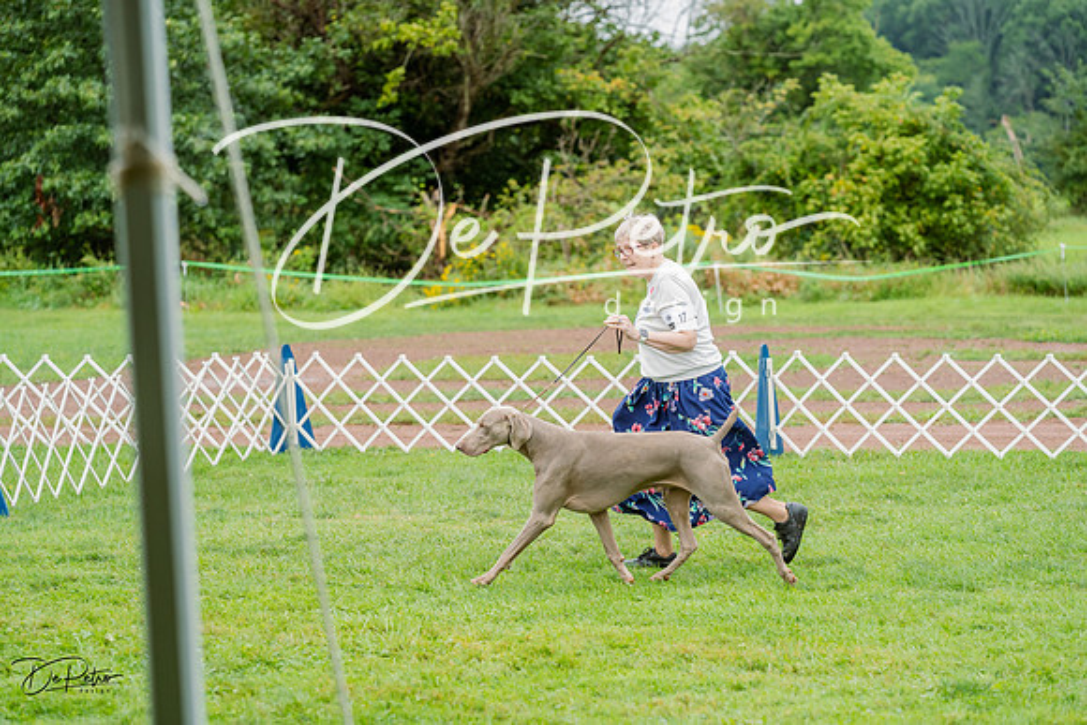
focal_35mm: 116
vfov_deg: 11.8
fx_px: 3503
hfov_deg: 17.6
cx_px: 544
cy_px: 362
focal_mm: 116
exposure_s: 1/1250
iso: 1000
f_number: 4
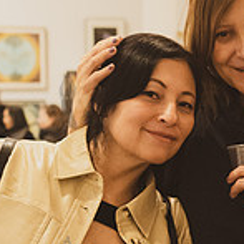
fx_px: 989
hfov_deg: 13.8
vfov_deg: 14.0
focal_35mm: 124
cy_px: 183
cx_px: 271
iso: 4000
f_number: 3.5
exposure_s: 1/160
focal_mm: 35
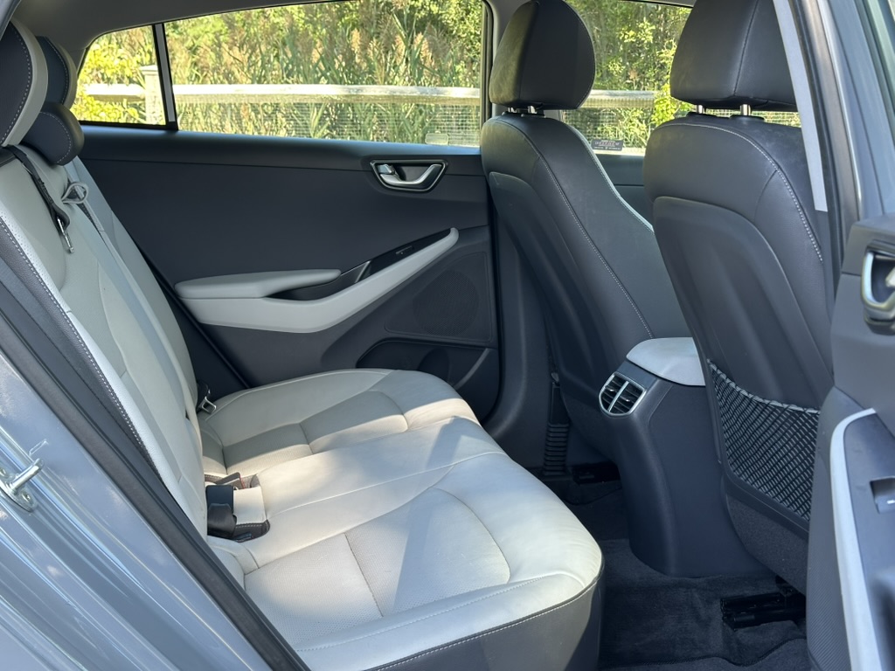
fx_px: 1241
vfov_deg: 30.3
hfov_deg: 39.7
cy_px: 336
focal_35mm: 48
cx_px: 448
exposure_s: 1/172
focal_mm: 6.86
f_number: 1.78
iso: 80
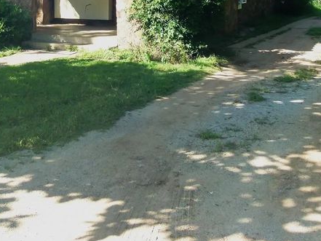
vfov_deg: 23.5
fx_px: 538
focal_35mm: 58
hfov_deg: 32.3
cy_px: -30
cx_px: 60
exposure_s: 1/125
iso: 100
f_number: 4
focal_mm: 4.5
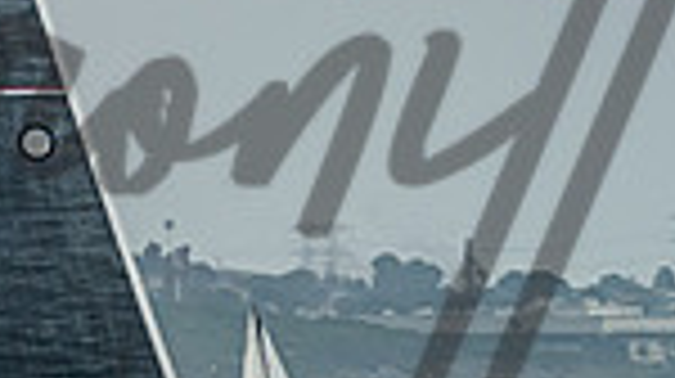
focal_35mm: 1025
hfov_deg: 2.1
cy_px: 316
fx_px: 18326
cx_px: -314
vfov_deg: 1.2
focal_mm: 190
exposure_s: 1/1000
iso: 500
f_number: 6.3
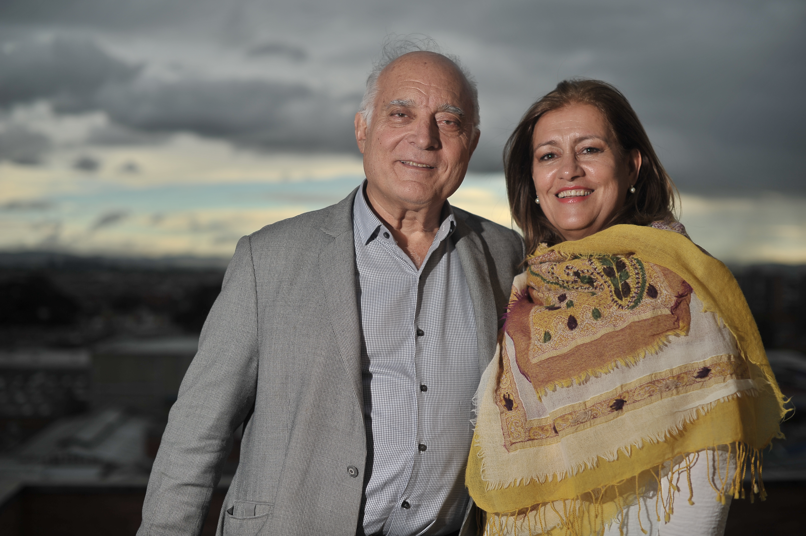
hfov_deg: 39.6
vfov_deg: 27.0
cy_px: 268
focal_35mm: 50
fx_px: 1119
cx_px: 403
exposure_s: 1/1250
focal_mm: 50
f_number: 2.8
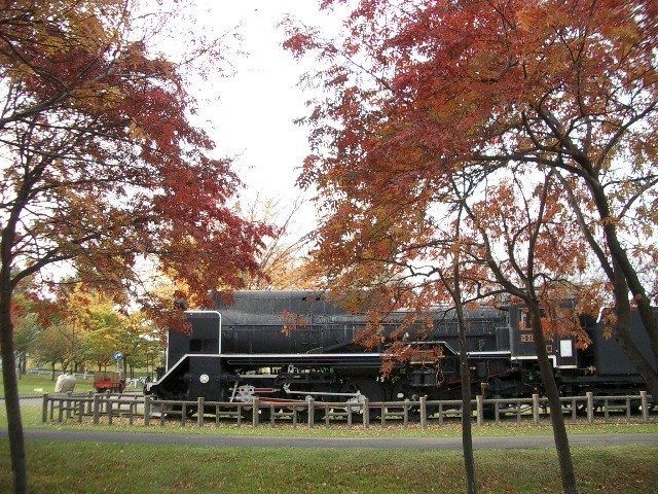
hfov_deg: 52.6
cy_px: 247
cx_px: 329
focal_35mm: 35
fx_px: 665
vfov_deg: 40.7
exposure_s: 1/320
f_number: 2.6
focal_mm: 5.8
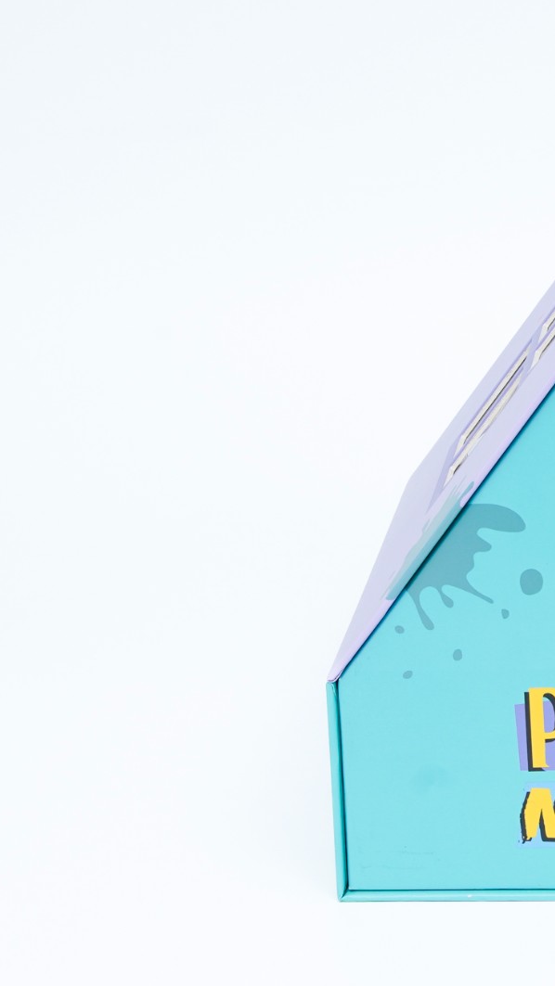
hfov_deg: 14.2
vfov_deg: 25.9
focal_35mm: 82
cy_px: 493
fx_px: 2145
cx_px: 705
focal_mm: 35
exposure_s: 1/125
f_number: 10
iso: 100
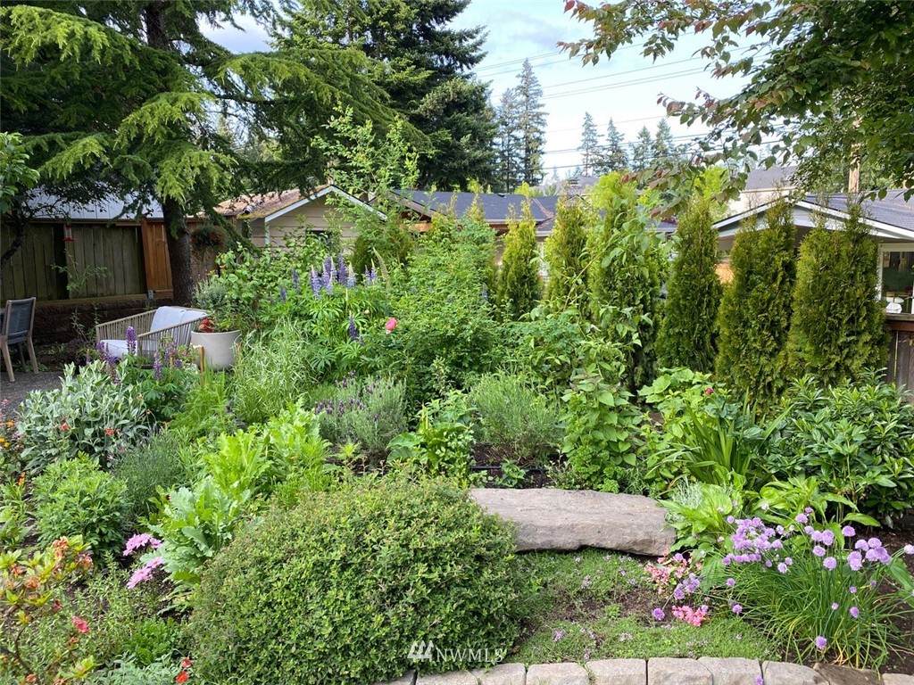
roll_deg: +1.5
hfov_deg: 67.3
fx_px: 687
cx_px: 457
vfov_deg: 53.1
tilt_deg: -8.5
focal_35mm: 26
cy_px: 342
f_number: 1.8
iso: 32
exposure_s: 1/203
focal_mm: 4.25
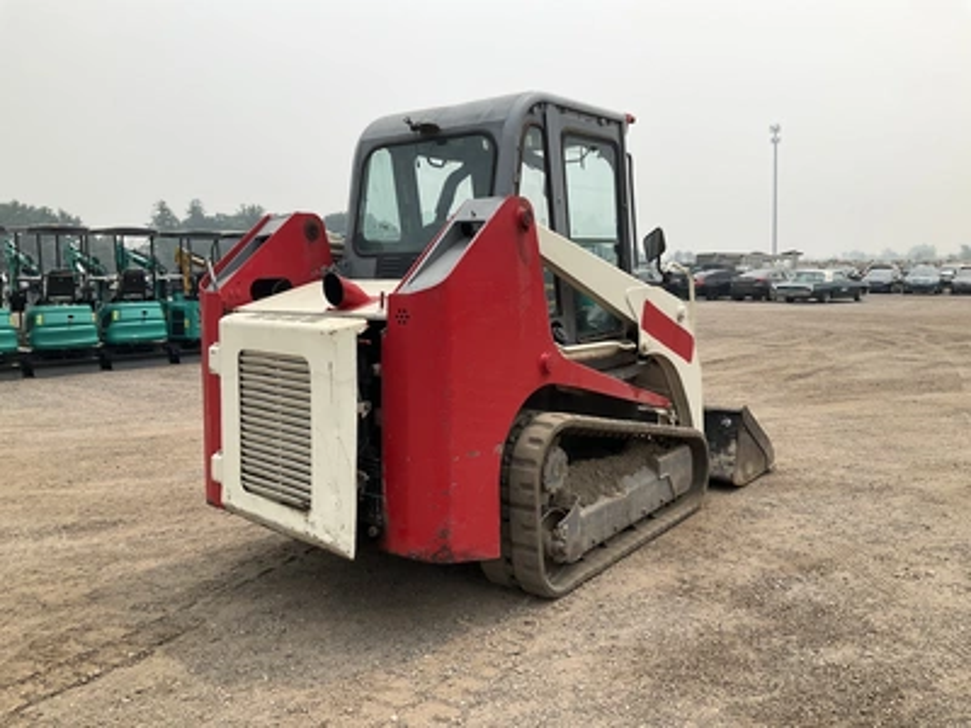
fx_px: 813
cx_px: 486
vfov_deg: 48.2
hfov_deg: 61.7
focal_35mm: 29
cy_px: 364
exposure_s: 1/2538
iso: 25
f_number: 1.8
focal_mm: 3
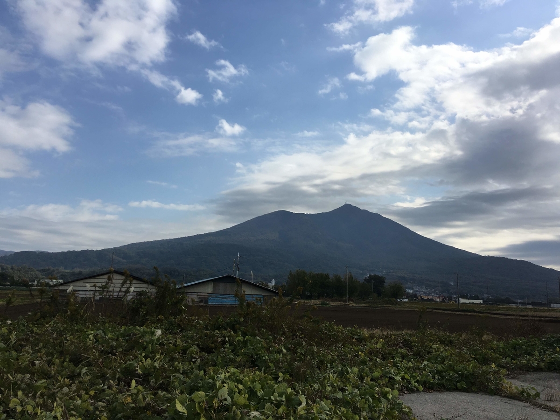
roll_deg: -1.5
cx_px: 280
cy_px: 210
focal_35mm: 29
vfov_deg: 48.2
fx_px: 469
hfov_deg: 61.7
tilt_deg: +7.8
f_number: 2.2
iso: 25
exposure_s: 1/2137
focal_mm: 4.15
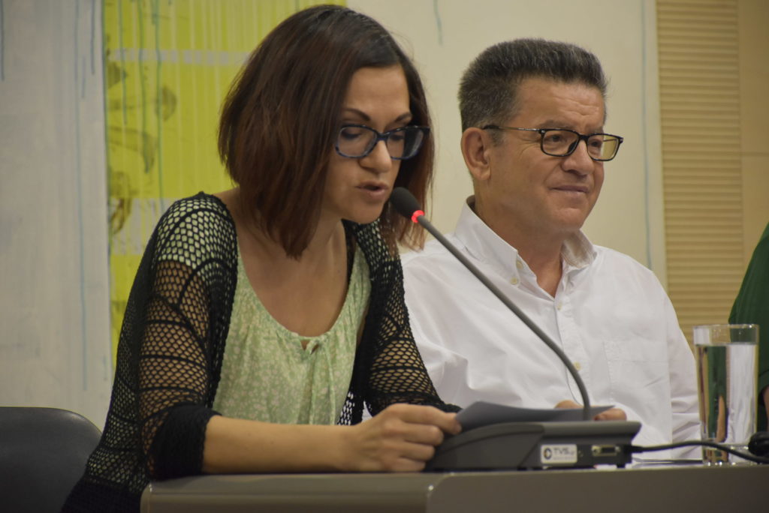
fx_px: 4488
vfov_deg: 6.6
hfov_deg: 9.8
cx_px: 384
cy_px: 256
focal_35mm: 210
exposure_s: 1/60
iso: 1600
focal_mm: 140
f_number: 5.6
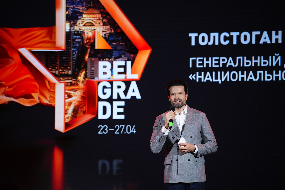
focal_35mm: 154
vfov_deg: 8.9
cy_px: 95
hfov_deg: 13.3
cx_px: 142
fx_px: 1219
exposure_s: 1/320
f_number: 2.8
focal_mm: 154
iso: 500
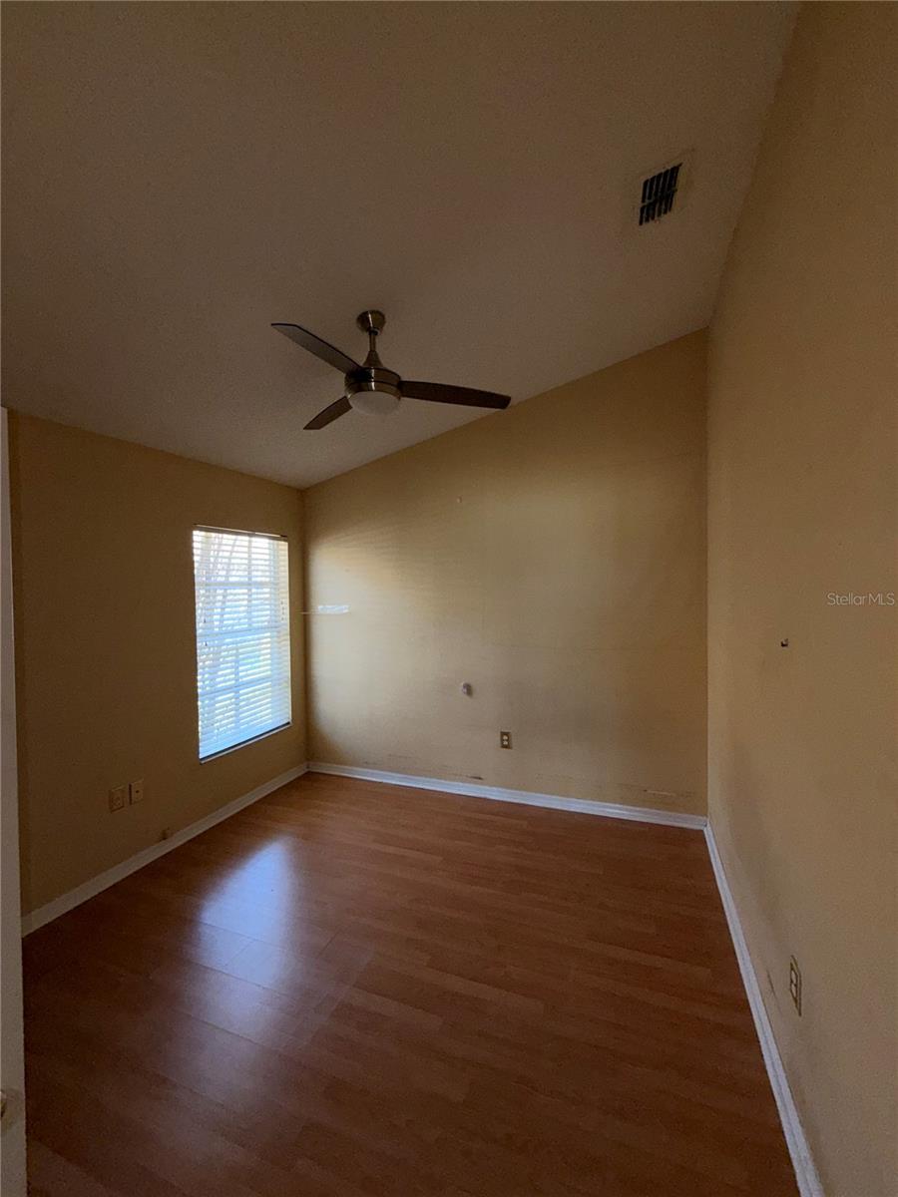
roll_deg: +1.0
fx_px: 484
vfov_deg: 102.1
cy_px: 598
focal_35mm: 14
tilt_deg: -1.1
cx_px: 449
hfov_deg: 85.7
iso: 50
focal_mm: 2.22
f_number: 2.2
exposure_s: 1/117
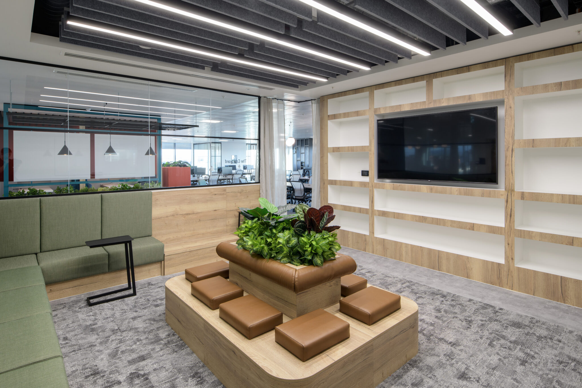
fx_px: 307
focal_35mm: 19
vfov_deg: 64.5
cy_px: 194
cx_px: 291
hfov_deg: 86.9
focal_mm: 19
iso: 125
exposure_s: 1/2
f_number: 13
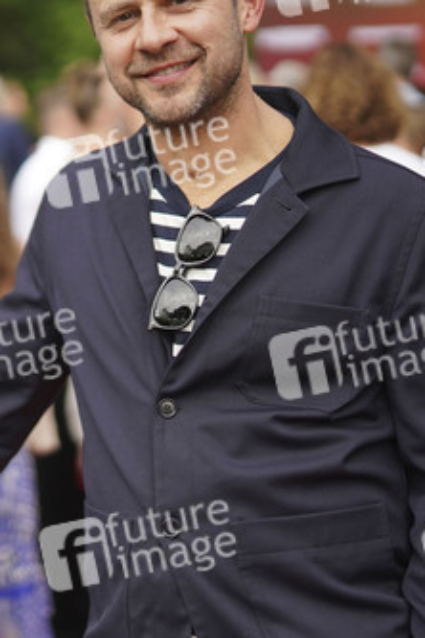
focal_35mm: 60
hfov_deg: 22.6
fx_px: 1062
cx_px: 193
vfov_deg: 33.3
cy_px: 259
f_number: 1.6
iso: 320
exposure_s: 1/4000
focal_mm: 50
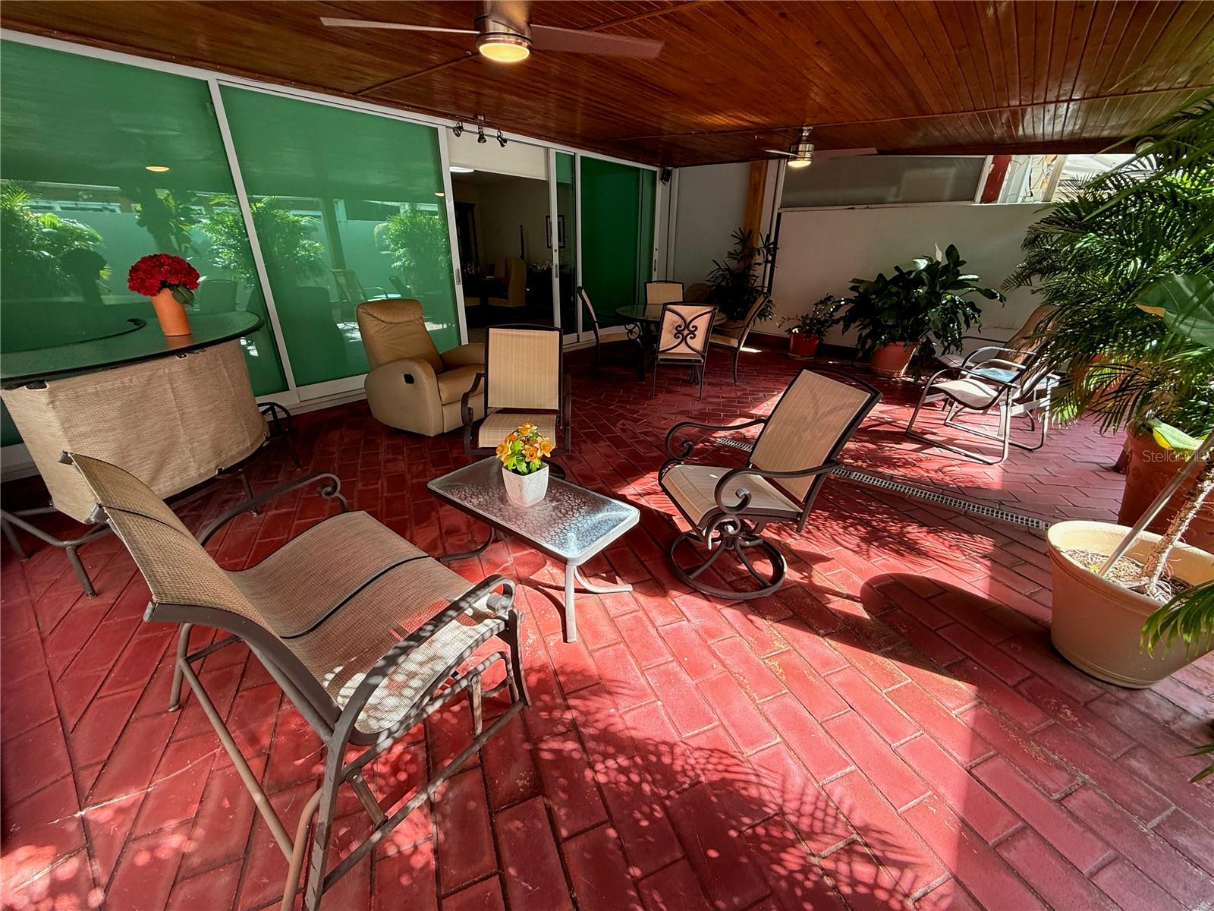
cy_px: 456
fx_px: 491
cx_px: 607
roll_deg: -0.1
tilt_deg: -23.8
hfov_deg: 102.1
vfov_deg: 85.7
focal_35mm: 14
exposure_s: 1/132
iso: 64
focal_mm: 2.22
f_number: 2.2
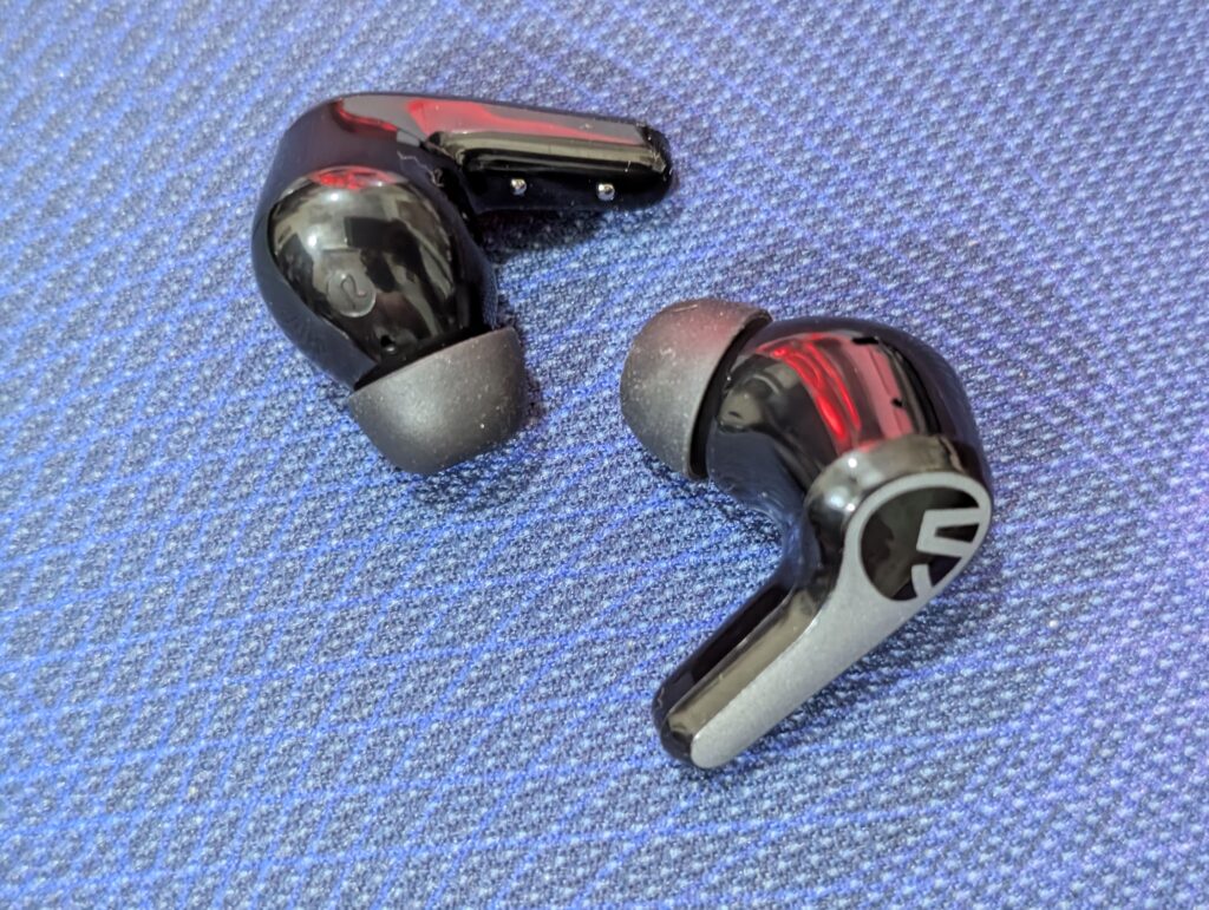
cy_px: 455
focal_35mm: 49
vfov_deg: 29.7
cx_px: 604
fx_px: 1714
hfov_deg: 38.9
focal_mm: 6.9
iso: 659
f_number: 1.68
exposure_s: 1/20
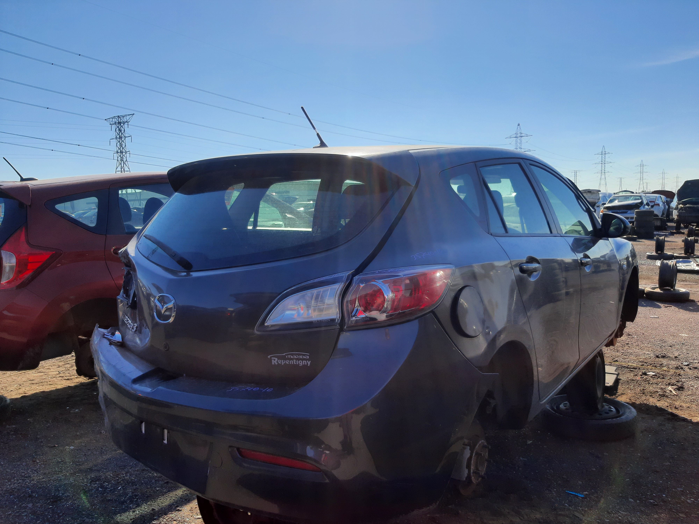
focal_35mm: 26
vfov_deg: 53.1
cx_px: 350
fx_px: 525
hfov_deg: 67.3
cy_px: 262
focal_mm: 3.92
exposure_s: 1/1773
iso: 40
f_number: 1.7
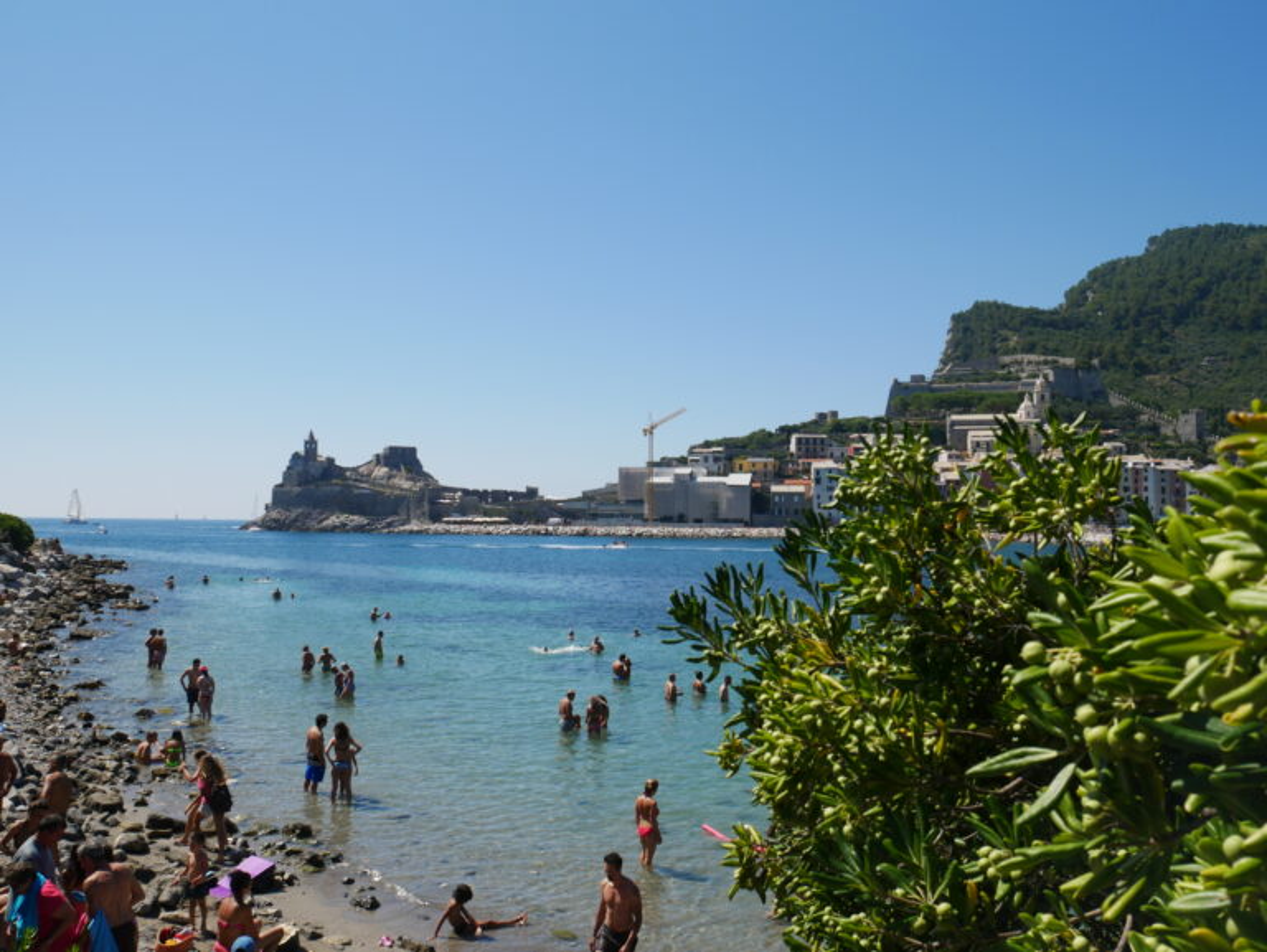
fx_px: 1099
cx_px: 634
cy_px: 476
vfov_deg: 46.8
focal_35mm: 30
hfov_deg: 59.9
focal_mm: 15
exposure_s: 1/500
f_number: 9
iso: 200
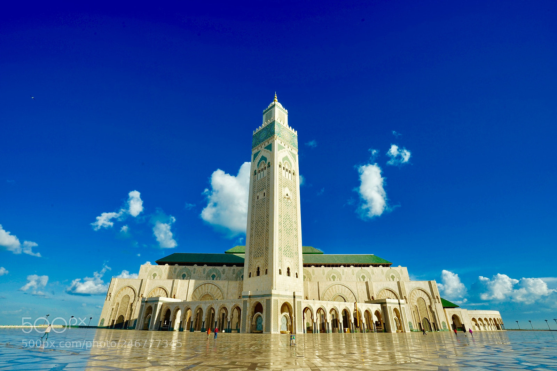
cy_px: 186
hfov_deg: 96.7
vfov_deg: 73.7
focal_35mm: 16
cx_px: 278
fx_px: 247
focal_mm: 16
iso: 100
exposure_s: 1/50
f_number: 18
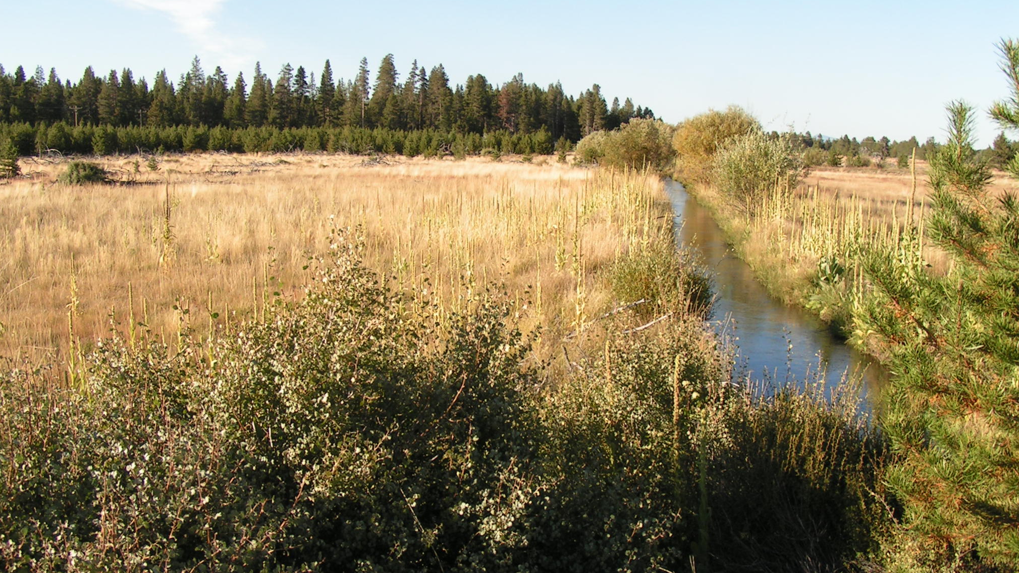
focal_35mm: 42
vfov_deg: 28.3
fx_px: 1135
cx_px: 504
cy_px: 327
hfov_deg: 48.4
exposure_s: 1/200
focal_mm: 5.8
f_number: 5.6
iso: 50
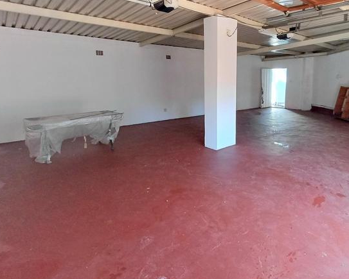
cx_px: 206
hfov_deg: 71.9
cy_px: 110
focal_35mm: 23
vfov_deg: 60.4
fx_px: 238
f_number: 2.2
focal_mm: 1.64
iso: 80
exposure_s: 1/50.3
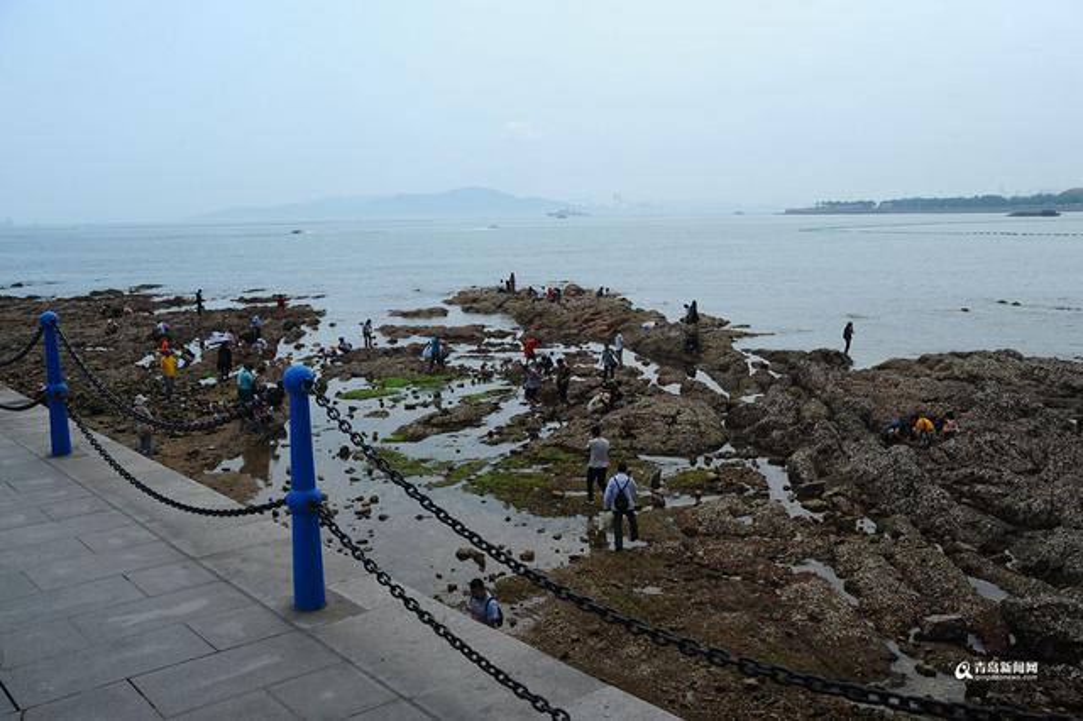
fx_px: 1022
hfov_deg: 55.8
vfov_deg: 38.8
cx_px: 542
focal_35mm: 34
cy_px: 360
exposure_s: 1/1250
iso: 200
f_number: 5.6
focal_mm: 34
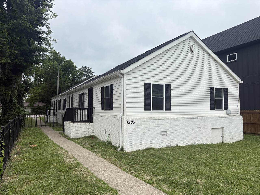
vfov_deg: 53.1
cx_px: 130
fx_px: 195
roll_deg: +0.8
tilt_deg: +3.2
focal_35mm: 26
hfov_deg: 67.3
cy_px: 98
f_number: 1.6
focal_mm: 5.96
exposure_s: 1/2075
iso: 50
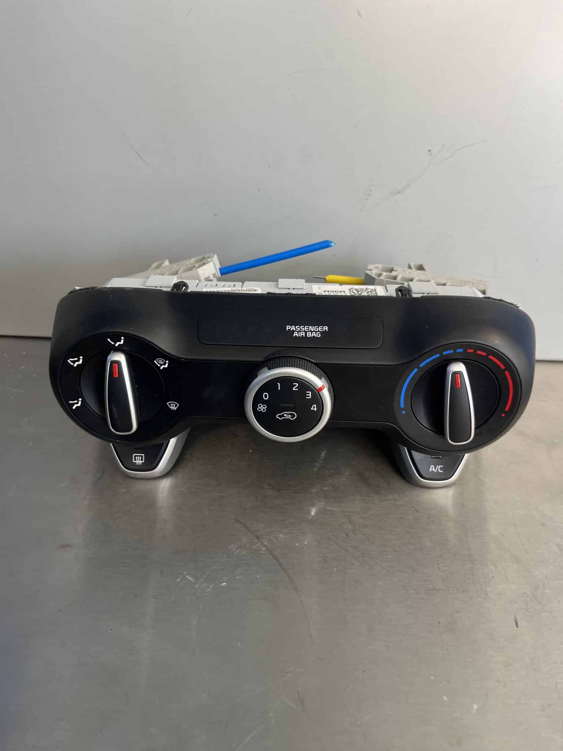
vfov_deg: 67.3
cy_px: 376
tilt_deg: -28.2
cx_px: 282
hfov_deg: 53.1
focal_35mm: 26
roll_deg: -2.3
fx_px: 564
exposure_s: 1/106
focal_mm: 5.1
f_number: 1.6
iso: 125
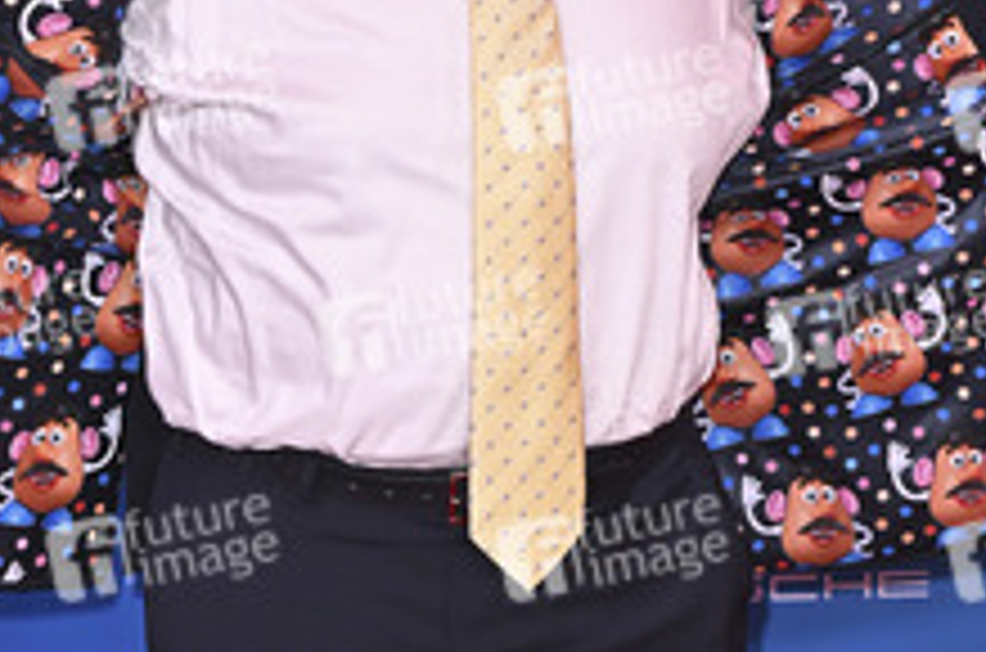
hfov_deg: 21.1
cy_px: -13
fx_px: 2651
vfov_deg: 13.8
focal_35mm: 97
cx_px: 493
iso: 1250
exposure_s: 1/250
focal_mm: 47
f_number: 6.3
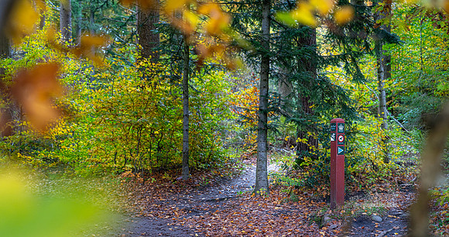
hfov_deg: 31.2
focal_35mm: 69
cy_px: 147
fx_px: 804
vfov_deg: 16.7
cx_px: 225
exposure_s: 1/200
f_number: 3.5
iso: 640
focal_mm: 64
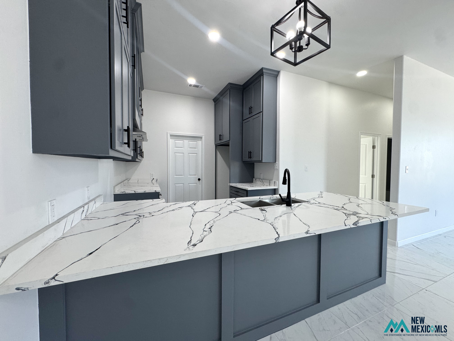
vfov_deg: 85.7
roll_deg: -0.4
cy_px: 170
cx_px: 227
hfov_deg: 102.1
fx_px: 184
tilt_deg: -2.7
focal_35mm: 14
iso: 160
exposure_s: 1/120
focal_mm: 2.22
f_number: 2.2
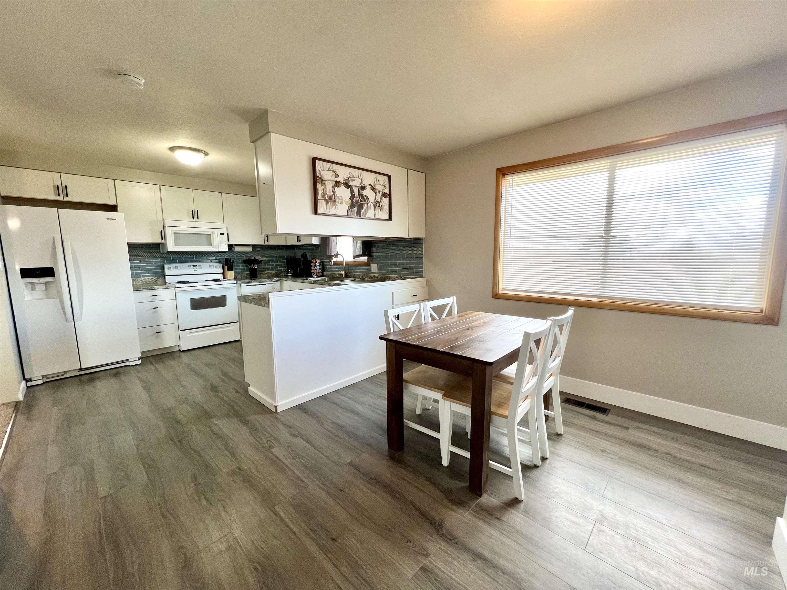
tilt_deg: -7.7
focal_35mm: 13
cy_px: 295
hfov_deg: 106.2
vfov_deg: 89.9
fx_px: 296
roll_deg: +0.5
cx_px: 394
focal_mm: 1.57
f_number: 1.8
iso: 125
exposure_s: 1/120
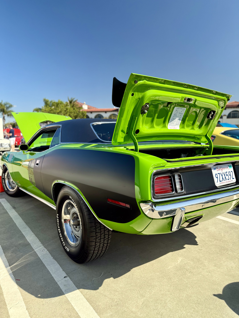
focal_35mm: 24
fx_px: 221
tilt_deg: -3.9
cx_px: 120
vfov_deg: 71.6
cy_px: 159
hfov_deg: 56.8
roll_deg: +0.5
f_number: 1.78
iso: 100
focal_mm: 6.76
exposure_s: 1/1005
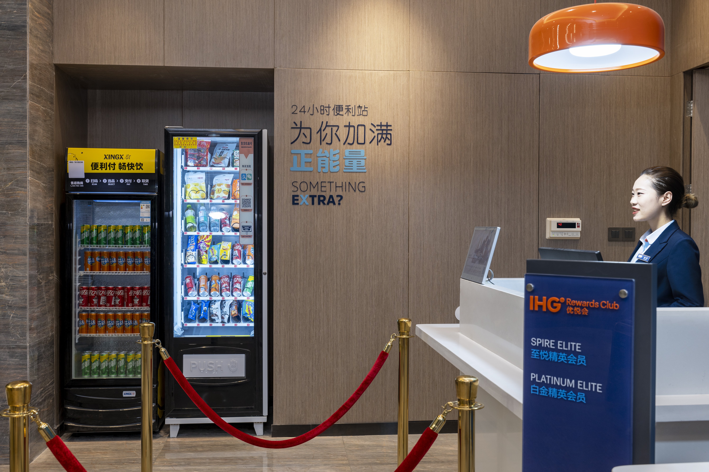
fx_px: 729
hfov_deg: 51.9
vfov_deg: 35.9
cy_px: 236
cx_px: 354
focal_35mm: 37
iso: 200
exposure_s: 1/25
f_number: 6.3
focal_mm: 37
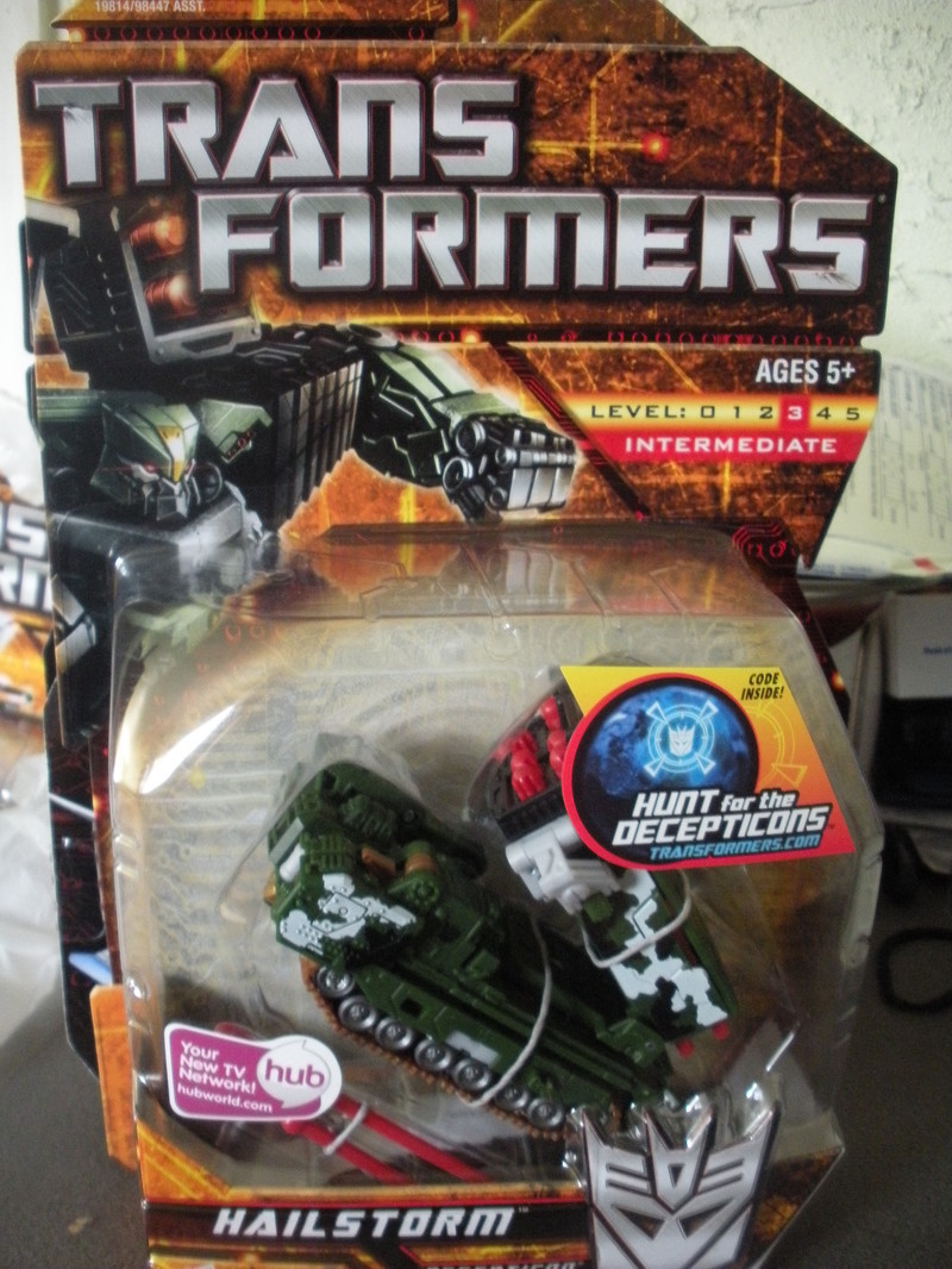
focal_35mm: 35
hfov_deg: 40.7
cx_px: 476
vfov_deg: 52.6
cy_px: 634
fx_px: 1283
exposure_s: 1/8.7
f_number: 3.5
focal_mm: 6.3
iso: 400
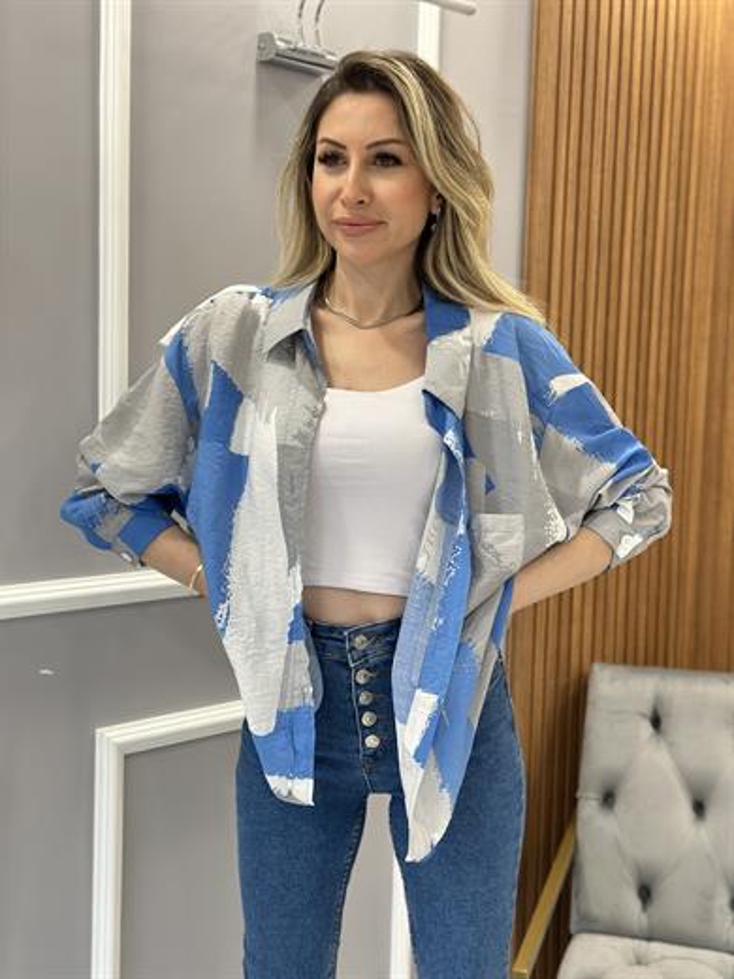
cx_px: 367
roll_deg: -2.2
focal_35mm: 48
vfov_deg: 39.7
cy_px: 490
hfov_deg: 30.3
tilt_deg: -5.6
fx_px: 1357
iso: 200
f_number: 1.78
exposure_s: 1/100
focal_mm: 6.86
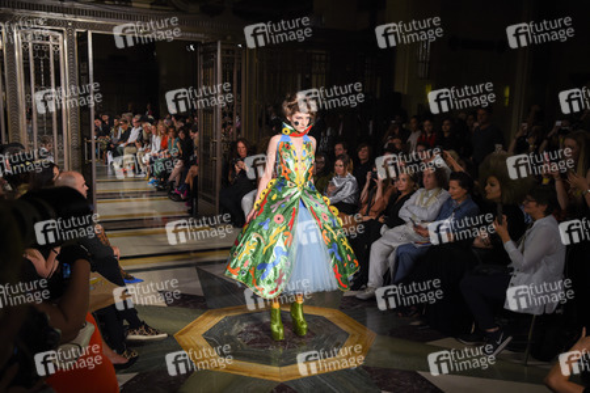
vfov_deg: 37.9
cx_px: 295
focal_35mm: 35
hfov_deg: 54.4
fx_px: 574
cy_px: 196
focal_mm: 35
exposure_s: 1/640
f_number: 5.6
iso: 1000
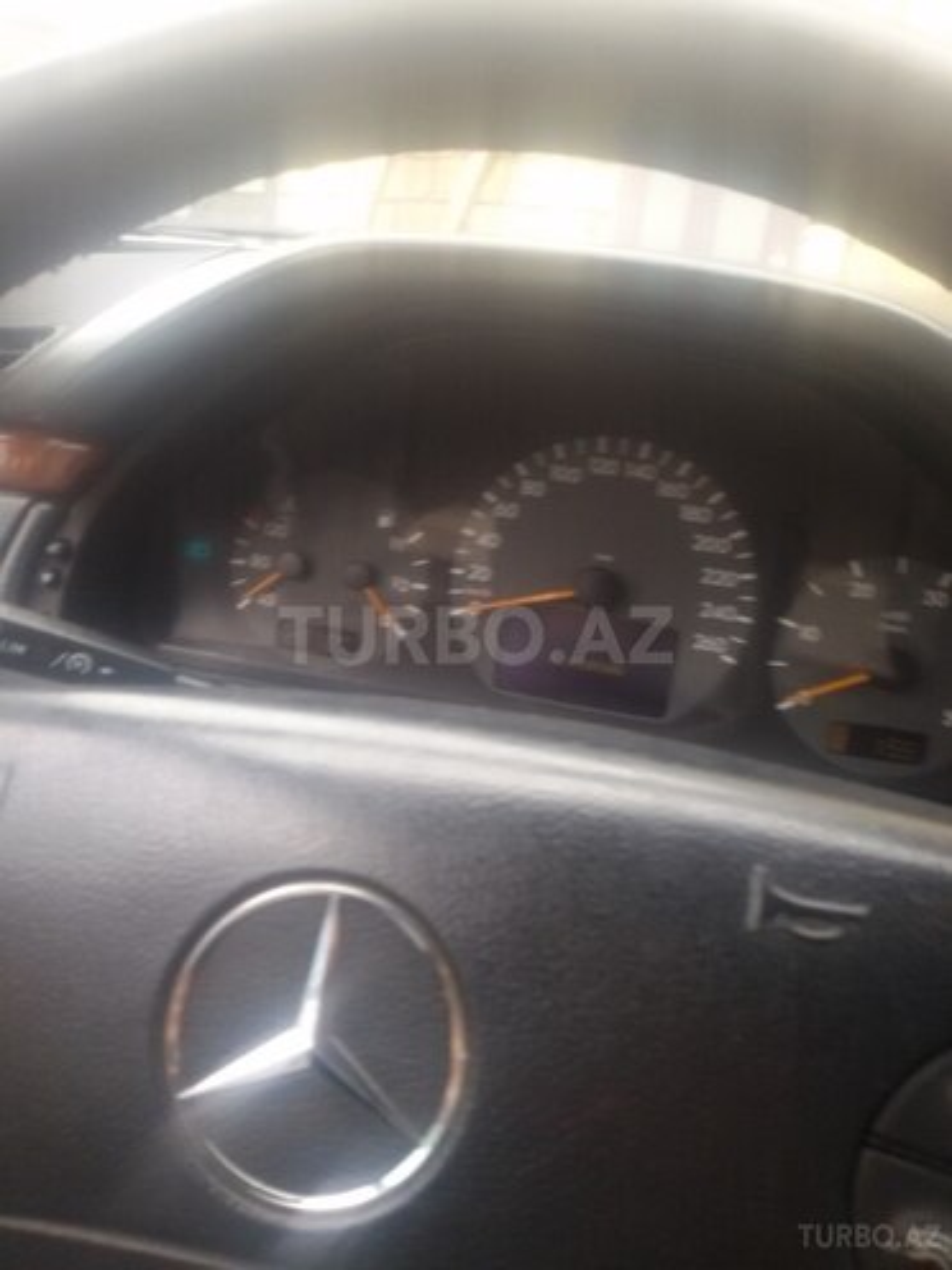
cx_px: 476
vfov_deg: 58.4
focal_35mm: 31
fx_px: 1137
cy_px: 635
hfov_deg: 45.4
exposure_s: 1/30
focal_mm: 2.93
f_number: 2.4
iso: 80
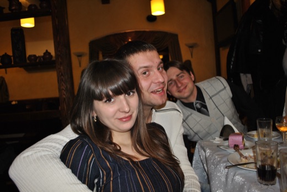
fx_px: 215
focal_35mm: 27
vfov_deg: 48.0
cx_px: 144
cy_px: 96
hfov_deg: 67.3
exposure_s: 1/60
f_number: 3.5
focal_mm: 18
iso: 200
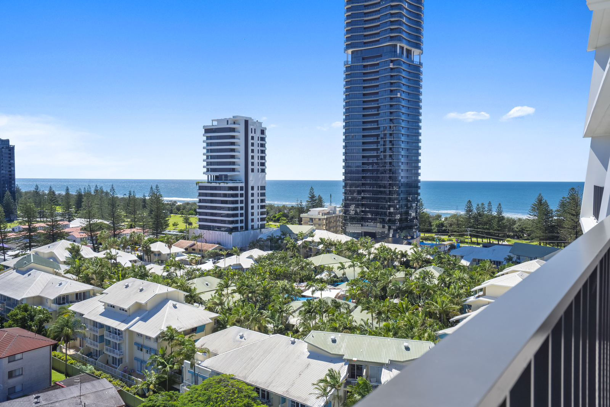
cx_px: 305
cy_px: 204
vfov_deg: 45.0
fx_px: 491
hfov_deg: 63.7
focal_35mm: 29
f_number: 11
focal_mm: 29
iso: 250
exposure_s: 1/400
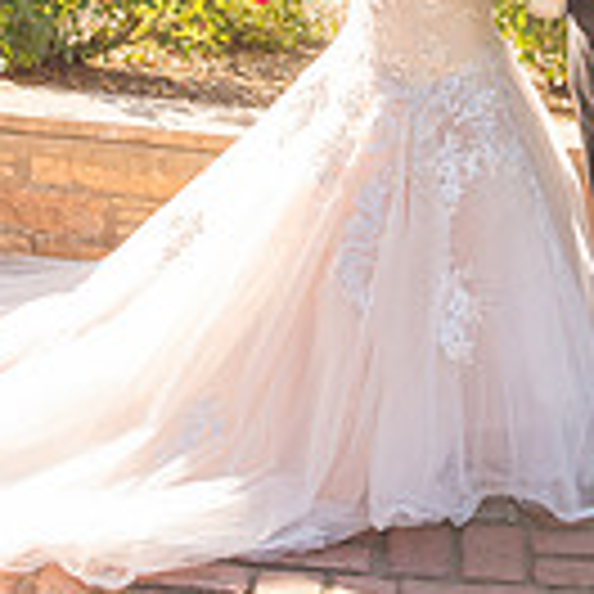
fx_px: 2466
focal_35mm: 127
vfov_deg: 13.4
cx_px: 351
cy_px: -115
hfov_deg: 13.7
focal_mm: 34
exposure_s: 1/250
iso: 200
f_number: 5.6
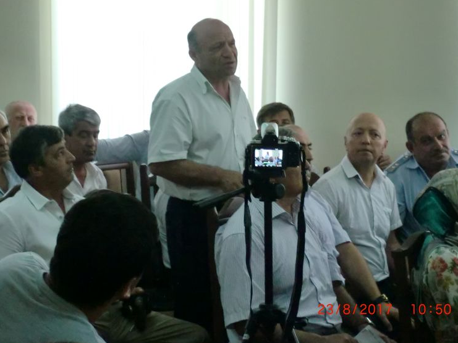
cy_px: 162
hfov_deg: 20.6
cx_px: 236
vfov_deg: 15.6
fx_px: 1257
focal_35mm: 95
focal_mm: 15.7
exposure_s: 1/80
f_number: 5.1
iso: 800
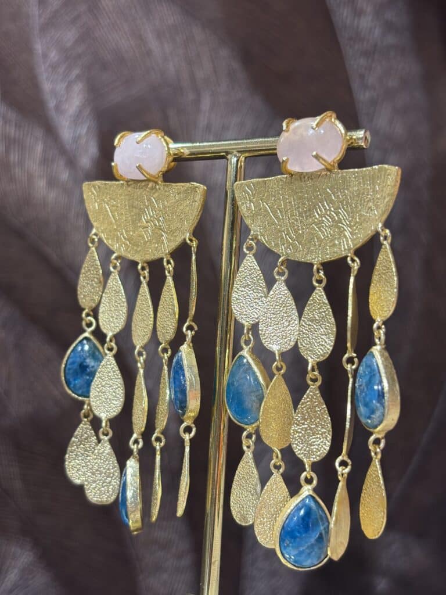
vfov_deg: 36.8
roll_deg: -3.6
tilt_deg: +1.3
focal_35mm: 52
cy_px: 298
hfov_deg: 28.0
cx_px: 223
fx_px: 893
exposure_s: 1/50
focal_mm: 5.96
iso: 25
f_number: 1.6
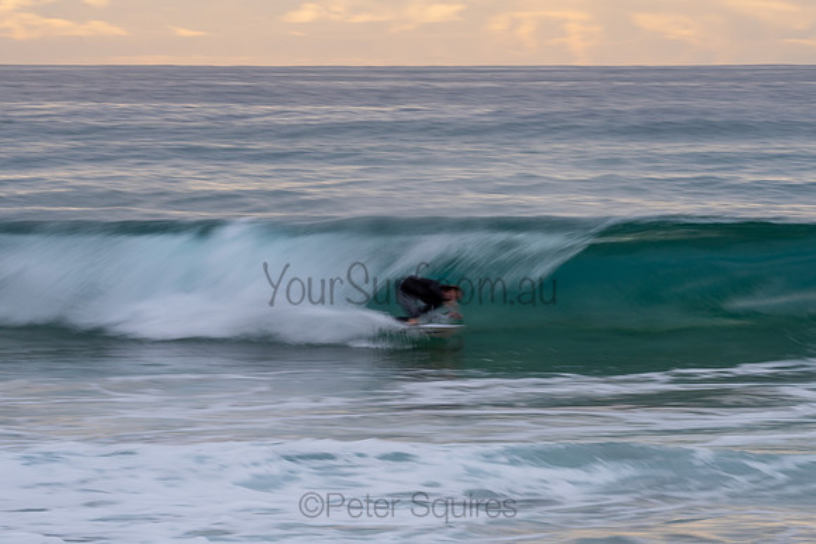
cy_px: 276
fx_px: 5560
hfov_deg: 8.4
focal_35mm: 245
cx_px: 409
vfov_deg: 5.6
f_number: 20
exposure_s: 1/13
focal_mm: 200
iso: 64
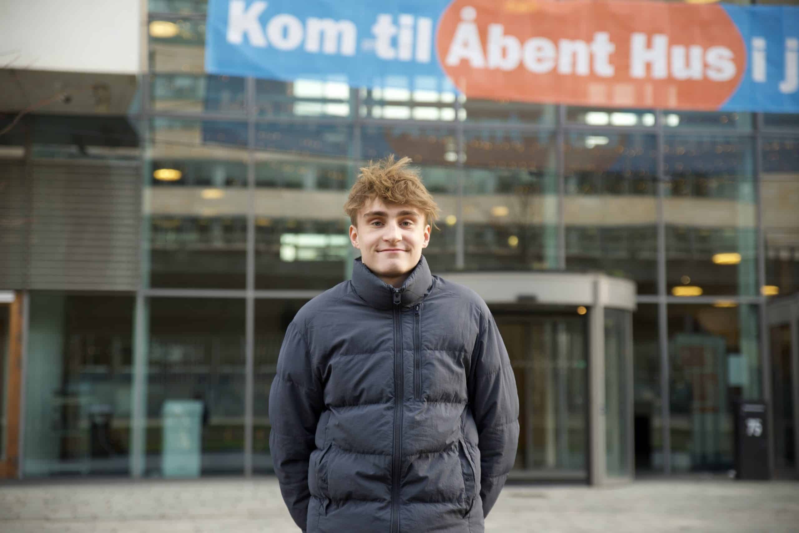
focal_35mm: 65
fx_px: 1443
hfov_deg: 30.9
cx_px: 400
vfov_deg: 20.9
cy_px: 266
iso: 100
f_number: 2.8
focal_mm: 65
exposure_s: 1/100
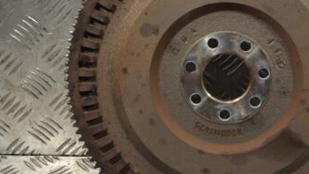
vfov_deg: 13.6
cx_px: 219
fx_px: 730
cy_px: 66
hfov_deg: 23.7
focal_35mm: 89
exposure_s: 1/80
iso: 400
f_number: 4.8
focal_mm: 32
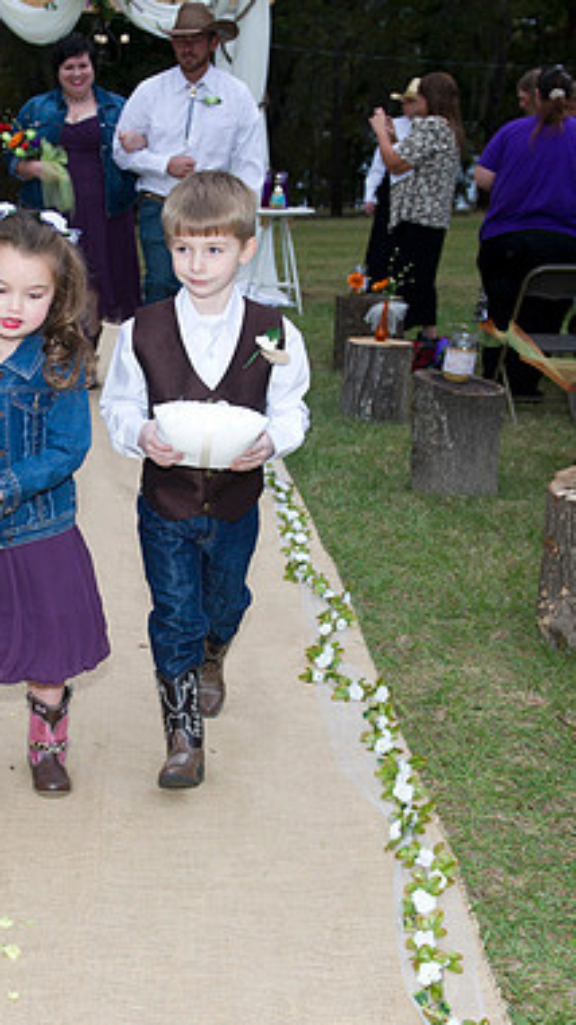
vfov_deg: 40.6
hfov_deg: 23.1
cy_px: 508
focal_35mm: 51
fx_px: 1386
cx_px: 100
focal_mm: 32
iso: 800
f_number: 4.5
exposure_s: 1/160
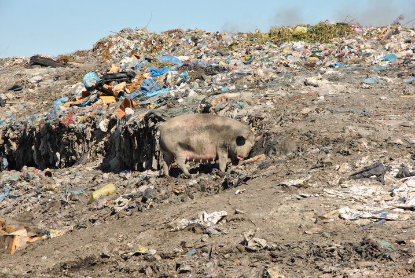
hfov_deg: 13.0
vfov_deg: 8.7
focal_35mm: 158
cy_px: 139
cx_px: 208
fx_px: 1818
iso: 800
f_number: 10
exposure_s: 1/1600
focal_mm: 105
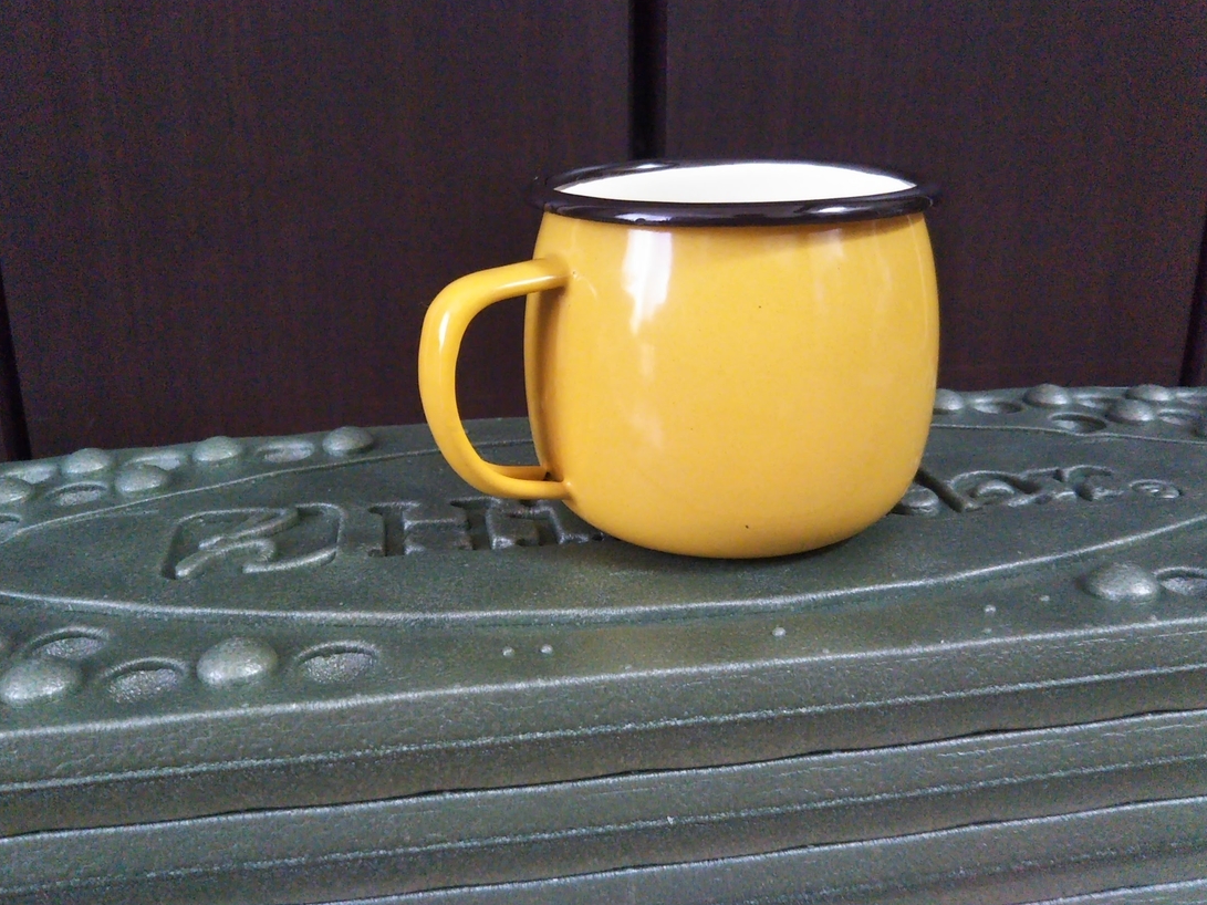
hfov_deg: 55.3
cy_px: 439
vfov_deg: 42.9
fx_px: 1151
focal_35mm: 33
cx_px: 574
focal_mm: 4
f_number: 2.2
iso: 396
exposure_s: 1/23
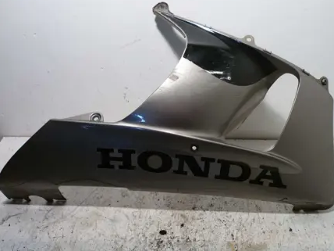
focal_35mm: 37
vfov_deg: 38.7
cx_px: 186
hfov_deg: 50.0
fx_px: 357
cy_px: 129
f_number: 2.8
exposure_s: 1/30
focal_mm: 5.5
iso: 100
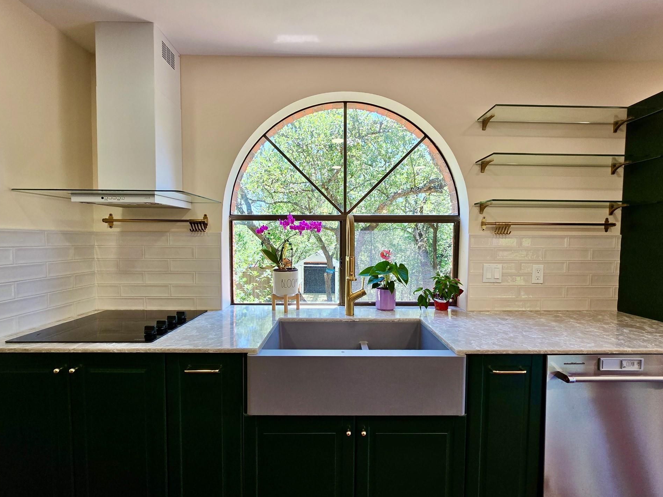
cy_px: 254
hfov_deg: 102.1
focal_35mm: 14
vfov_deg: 85.6
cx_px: 335
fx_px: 268
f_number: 2.2
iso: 64
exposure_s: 1/120
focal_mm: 2.2
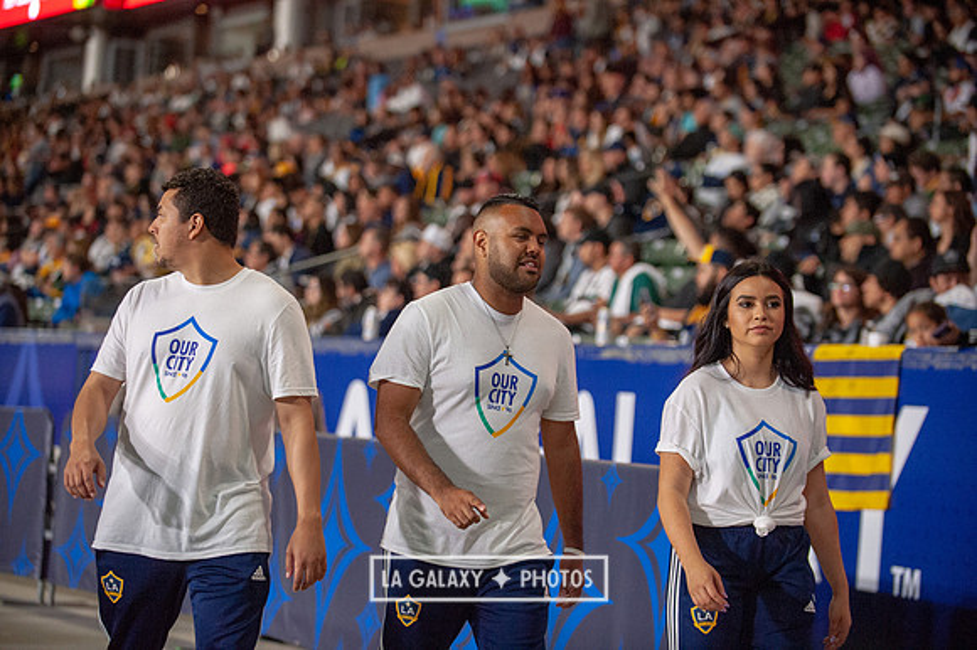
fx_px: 3255
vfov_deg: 11.4
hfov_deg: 17.1
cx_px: 488
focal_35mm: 120
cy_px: 325
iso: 3200
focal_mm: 120
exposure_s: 1/1250
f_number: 2.8
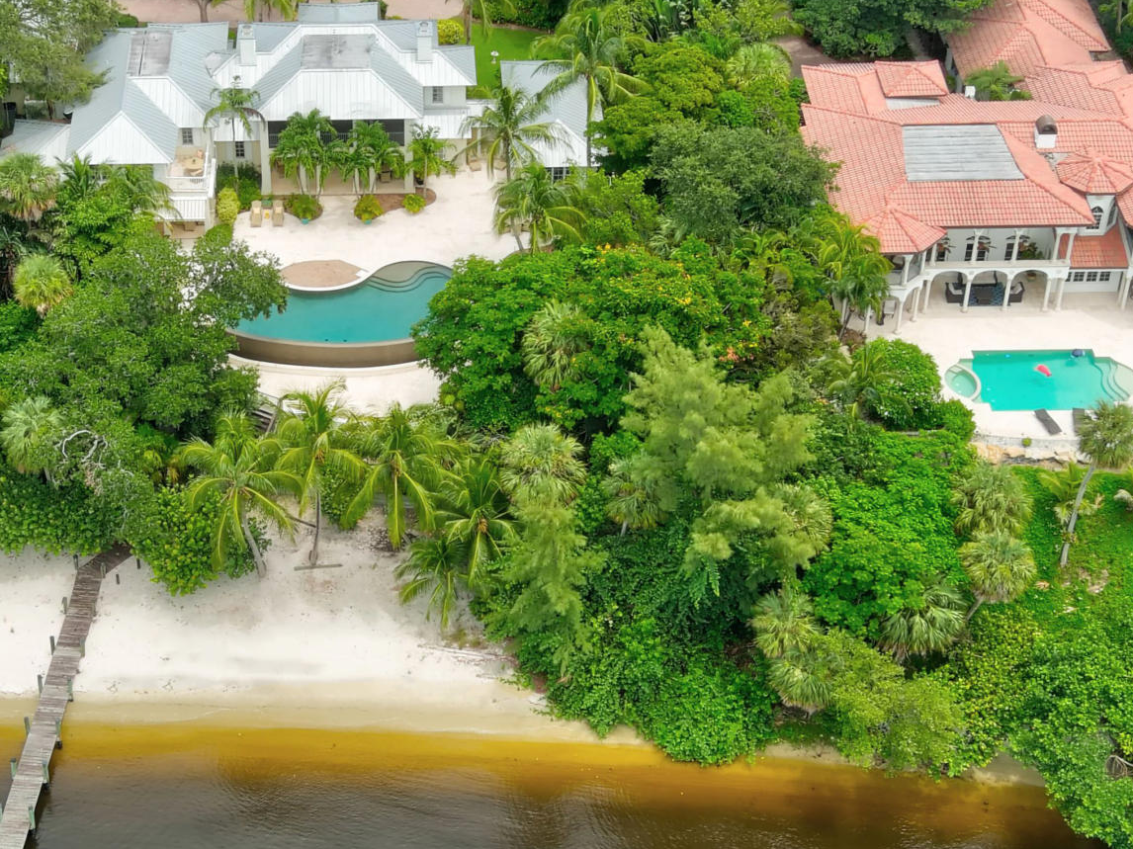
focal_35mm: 73
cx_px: 352
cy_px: 337
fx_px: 2389
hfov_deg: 26.5
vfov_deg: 20.1
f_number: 9
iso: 105
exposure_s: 1/58
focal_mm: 10.6
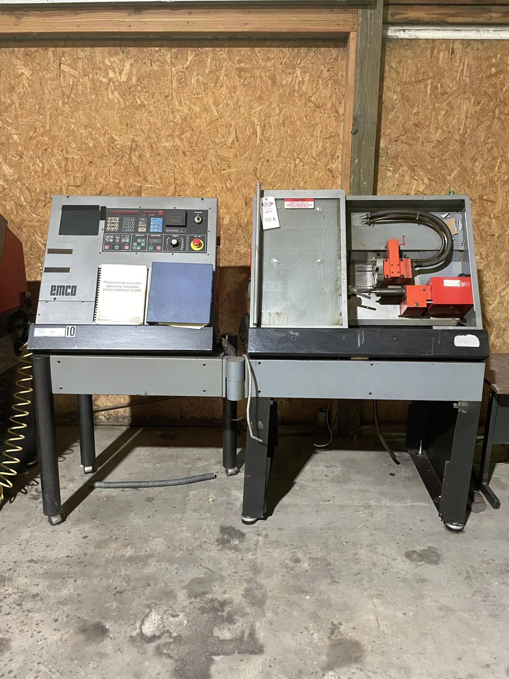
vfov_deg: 67.3
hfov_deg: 53.1
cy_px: 340
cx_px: 254
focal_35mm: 26
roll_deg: +0.2
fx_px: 510
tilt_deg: -12.7
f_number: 1.6
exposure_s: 1/40
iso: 500
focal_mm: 4.2
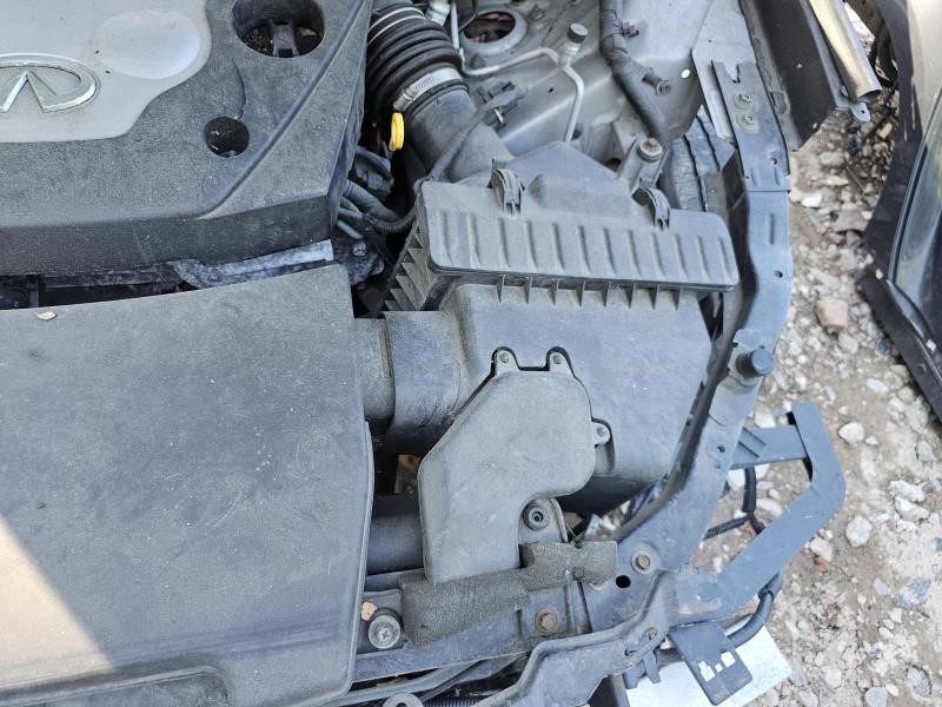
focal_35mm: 23
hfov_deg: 73.9
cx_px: 471
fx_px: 626
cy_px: 354
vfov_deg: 58.9
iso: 400
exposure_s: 1/359
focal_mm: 6.3
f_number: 1.7
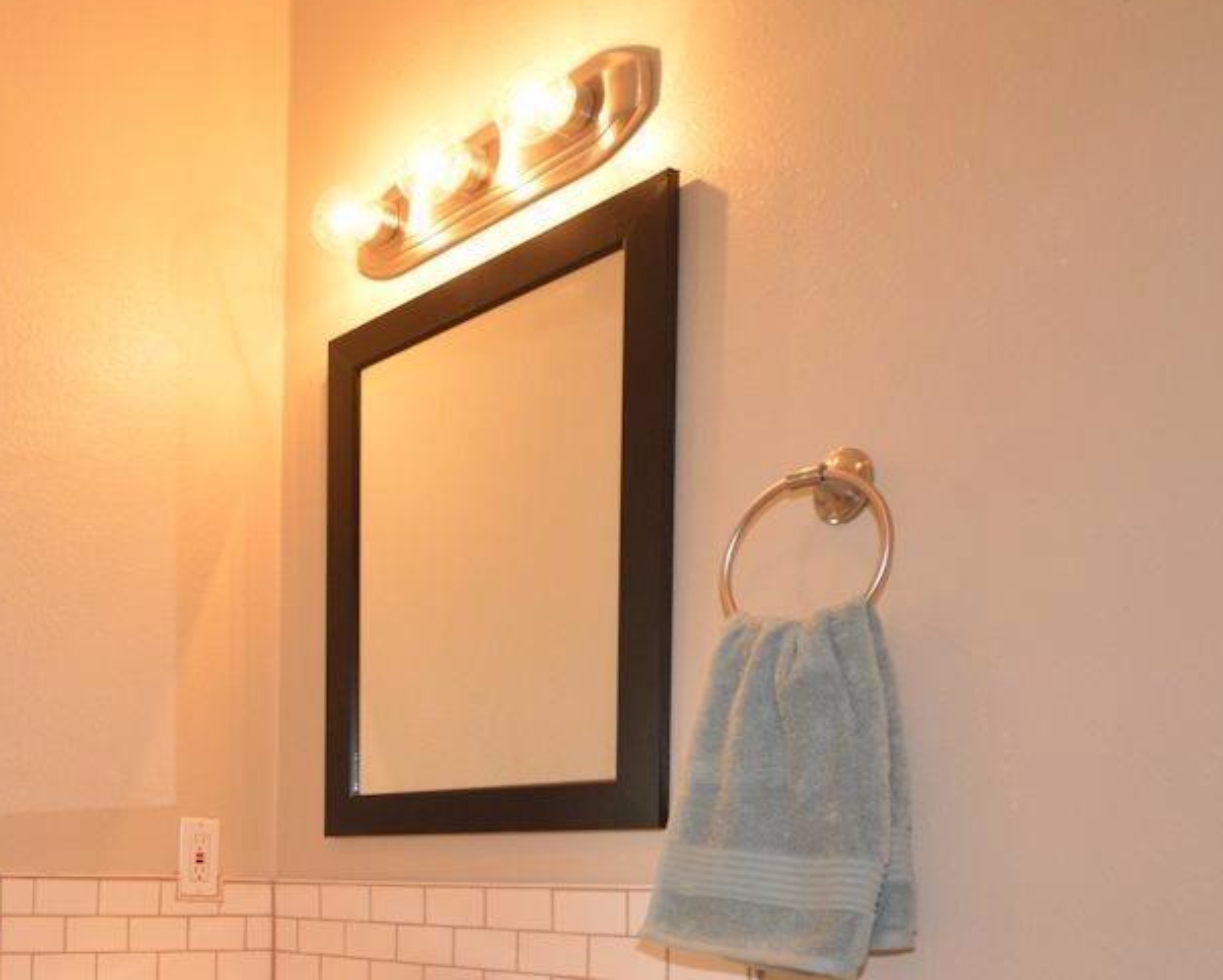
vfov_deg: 39.1
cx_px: 10
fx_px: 1267
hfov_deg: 44.2
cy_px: 891
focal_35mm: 35
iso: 500
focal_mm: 10
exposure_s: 1/60
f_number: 4
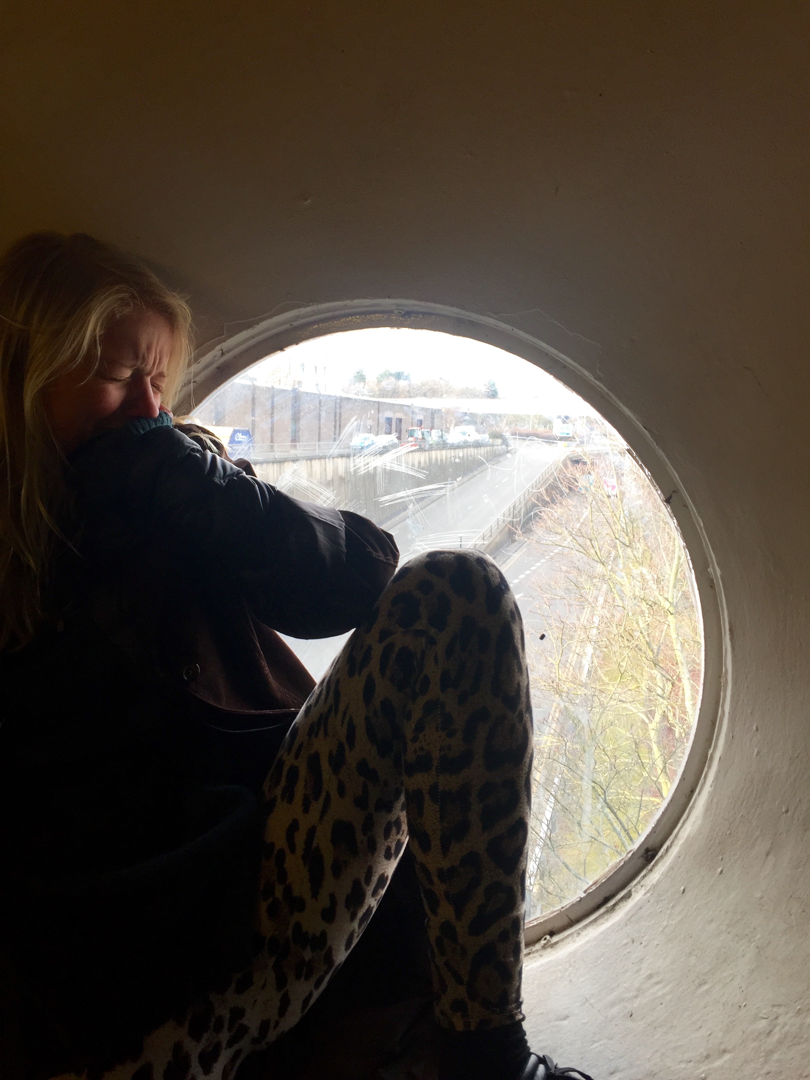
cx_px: 405
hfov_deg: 48.2
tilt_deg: -6.4
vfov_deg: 61.7
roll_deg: -2.1
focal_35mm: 29
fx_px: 905
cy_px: 540
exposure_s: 1/60
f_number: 2.2
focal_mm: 4.15
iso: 32
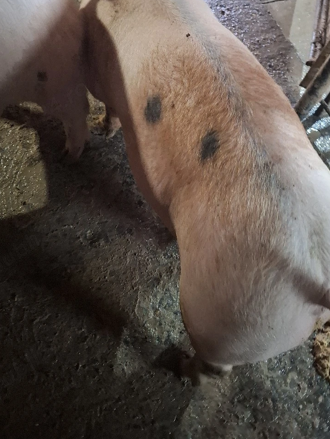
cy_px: 137
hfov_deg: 44.1
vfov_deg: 55.3
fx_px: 407
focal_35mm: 32
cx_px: 187
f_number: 1.8
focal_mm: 5.54
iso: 800
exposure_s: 1/25
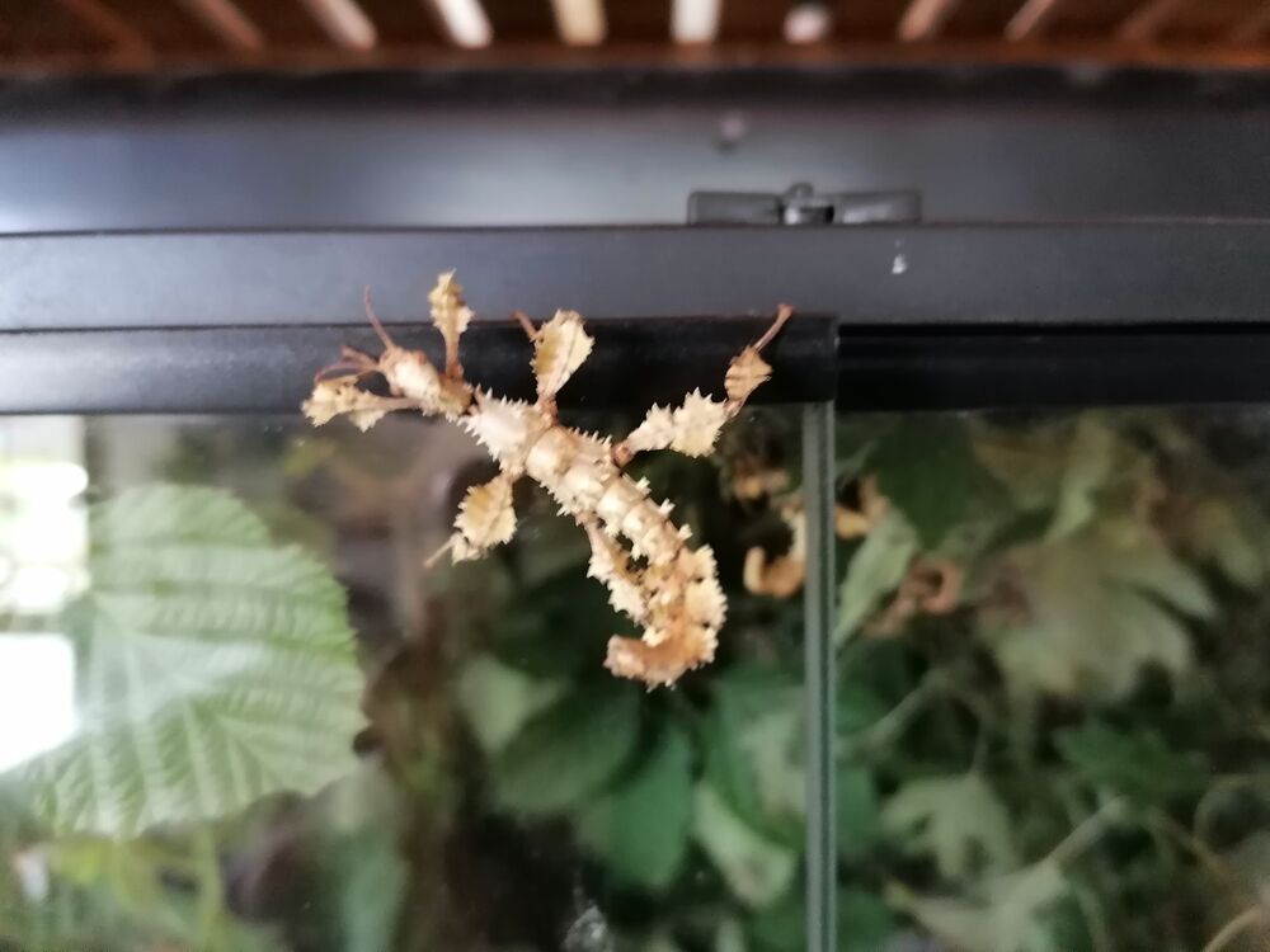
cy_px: 476
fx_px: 991
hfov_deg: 65.3
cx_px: 635
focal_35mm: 27
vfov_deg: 51.4
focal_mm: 4.75
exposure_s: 1/33.3
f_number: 1.8
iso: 500
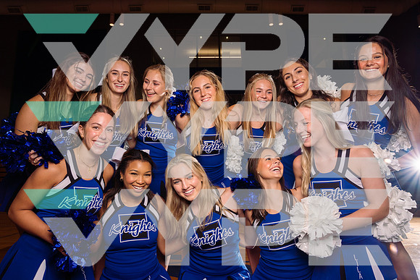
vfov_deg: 53.2
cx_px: 210
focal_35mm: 24
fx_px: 280
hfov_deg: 73.7
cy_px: 140
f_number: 8
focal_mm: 24
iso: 250
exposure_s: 1/250
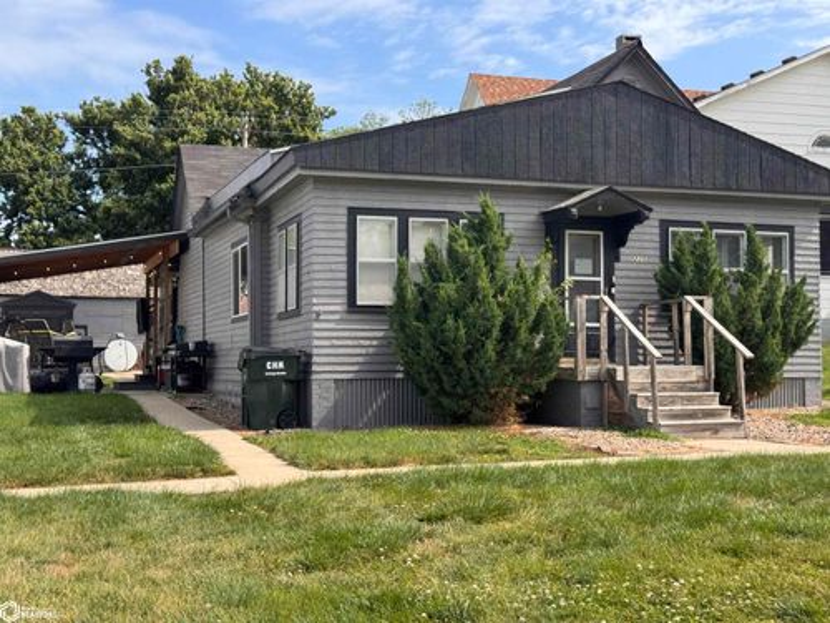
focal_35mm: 48
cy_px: 312
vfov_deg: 30.3
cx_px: 415
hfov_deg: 39.7
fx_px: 1151
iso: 64
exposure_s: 1/2513
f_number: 1.78
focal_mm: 6.76
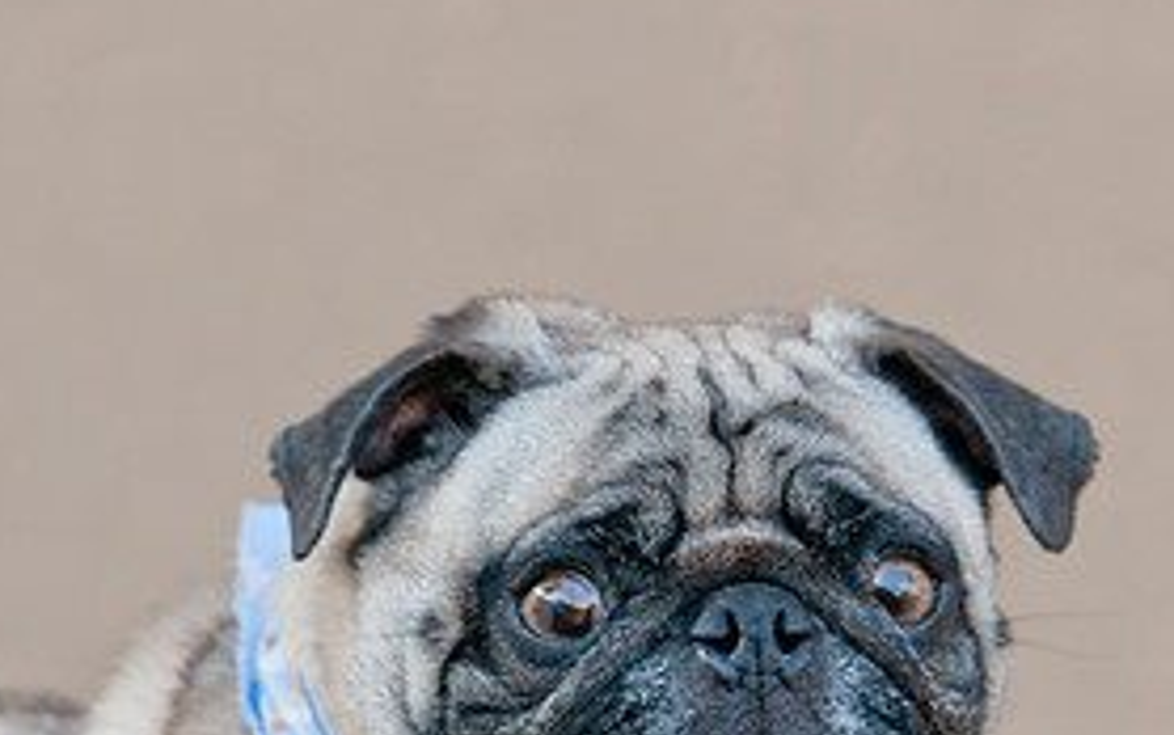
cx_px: 249
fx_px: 13766
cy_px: 484
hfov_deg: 4.9
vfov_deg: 3.1
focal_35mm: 430
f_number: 3.5
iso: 250
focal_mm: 135
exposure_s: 1/160
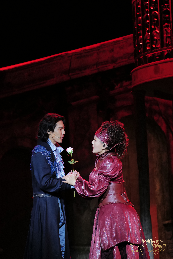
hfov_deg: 14.7
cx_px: 86
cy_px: 130
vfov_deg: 21.9
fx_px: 670
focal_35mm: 93
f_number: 4
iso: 1600
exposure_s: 1/400
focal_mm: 93
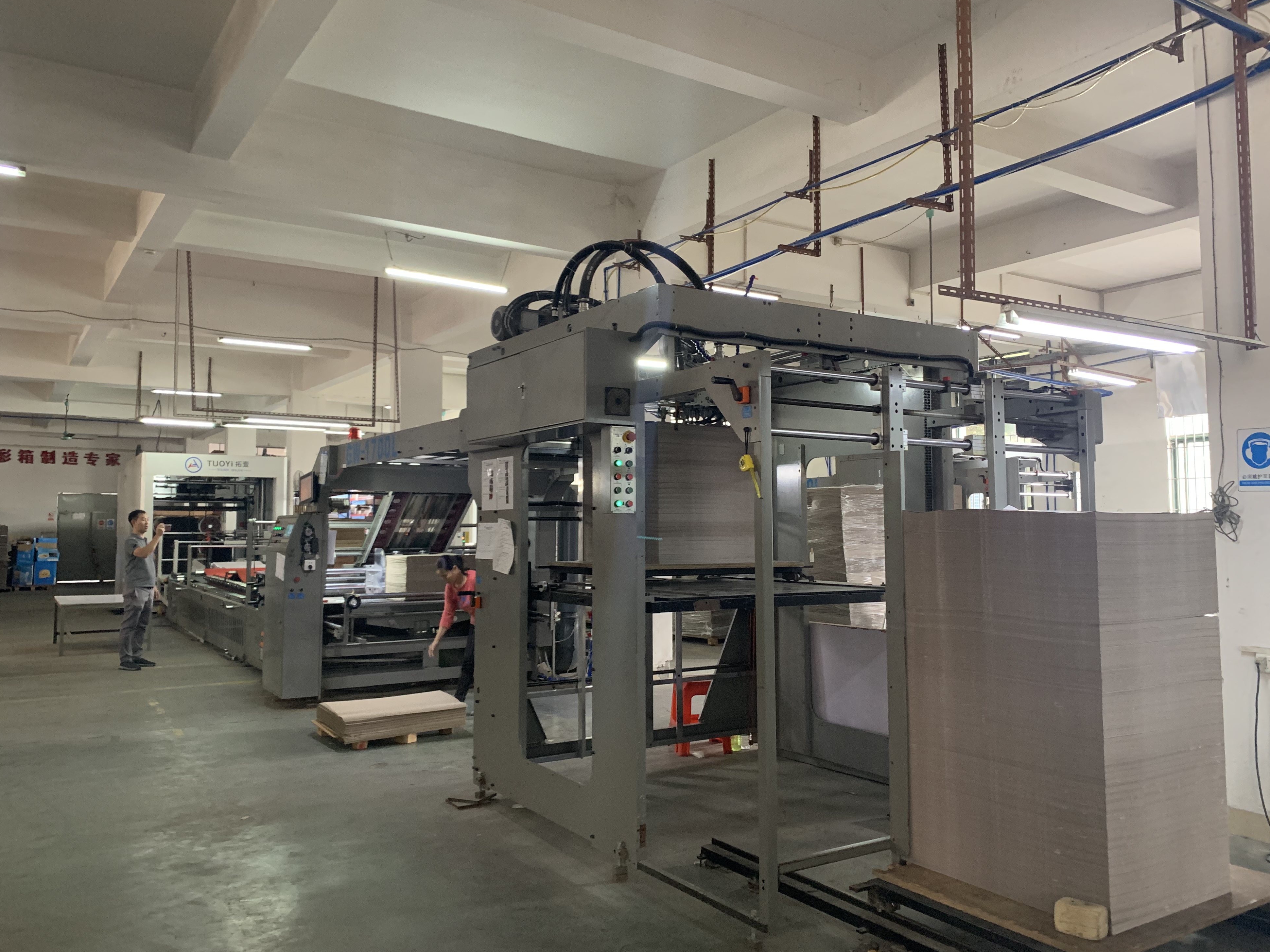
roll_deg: -0.1
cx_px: 647
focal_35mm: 27
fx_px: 991
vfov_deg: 51.4
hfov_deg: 65.3
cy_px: 469
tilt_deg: +4.2
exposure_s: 1/50
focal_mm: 4.25
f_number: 1.8
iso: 320
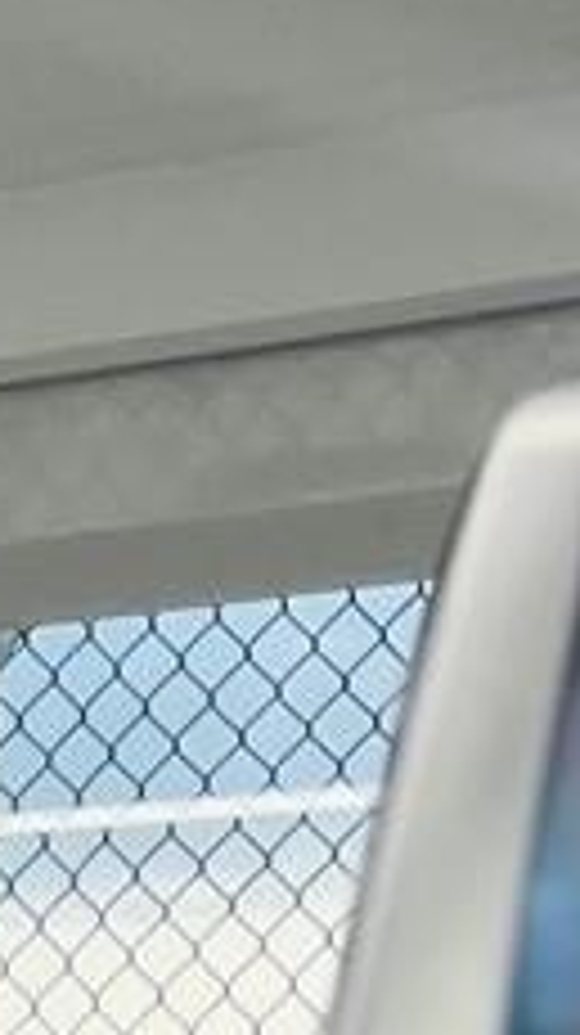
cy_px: 2236
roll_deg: -1.5
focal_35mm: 197
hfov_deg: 5.5
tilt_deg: -5.7
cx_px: -1502
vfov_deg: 9.9
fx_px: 5398
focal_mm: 5.7
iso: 100
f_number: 1.5
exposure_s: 1/60
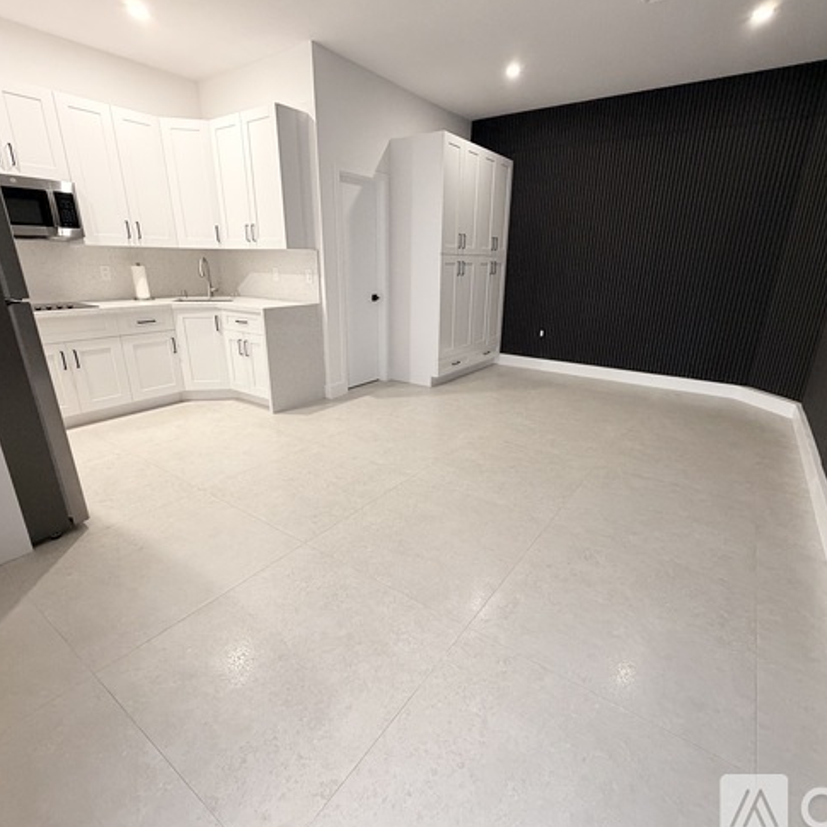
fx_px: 459
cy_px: 416
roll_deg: -0.4
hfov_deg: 83.9
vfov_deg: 84.0
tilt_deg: -20.0
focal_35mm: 17
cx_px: 427
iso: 500
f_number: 2.2
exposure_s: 1/60
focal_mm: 2.22
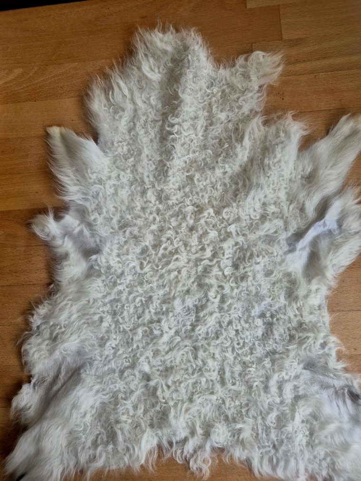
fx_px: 320
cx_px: 180
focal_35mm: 23
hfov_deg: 58.9
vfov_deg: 73.9
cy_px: 240
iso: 125
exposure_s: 1/182
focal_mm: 5.4
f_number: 1.8
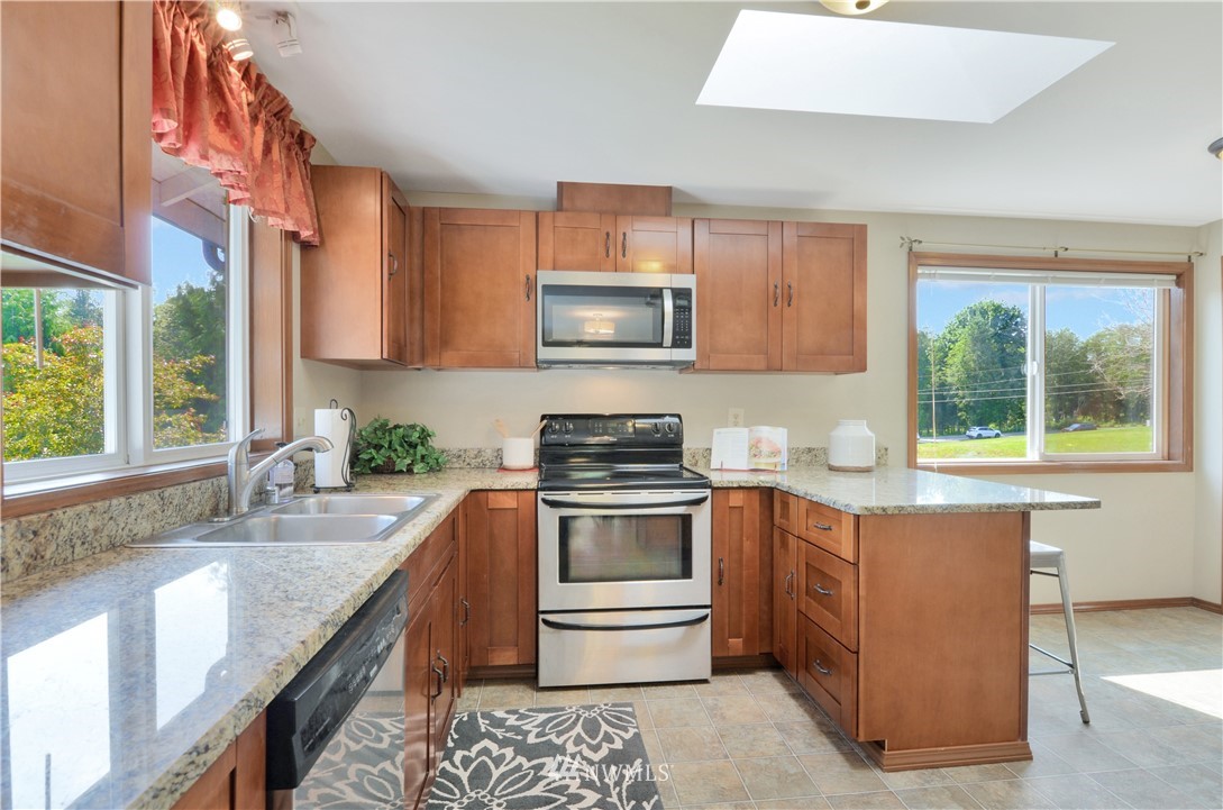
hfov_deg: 95.1
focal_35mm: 16
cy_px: 405
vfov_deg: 71.8
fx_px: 559
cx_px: 612
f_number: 9
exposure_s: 1/10
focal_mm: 11
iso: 200
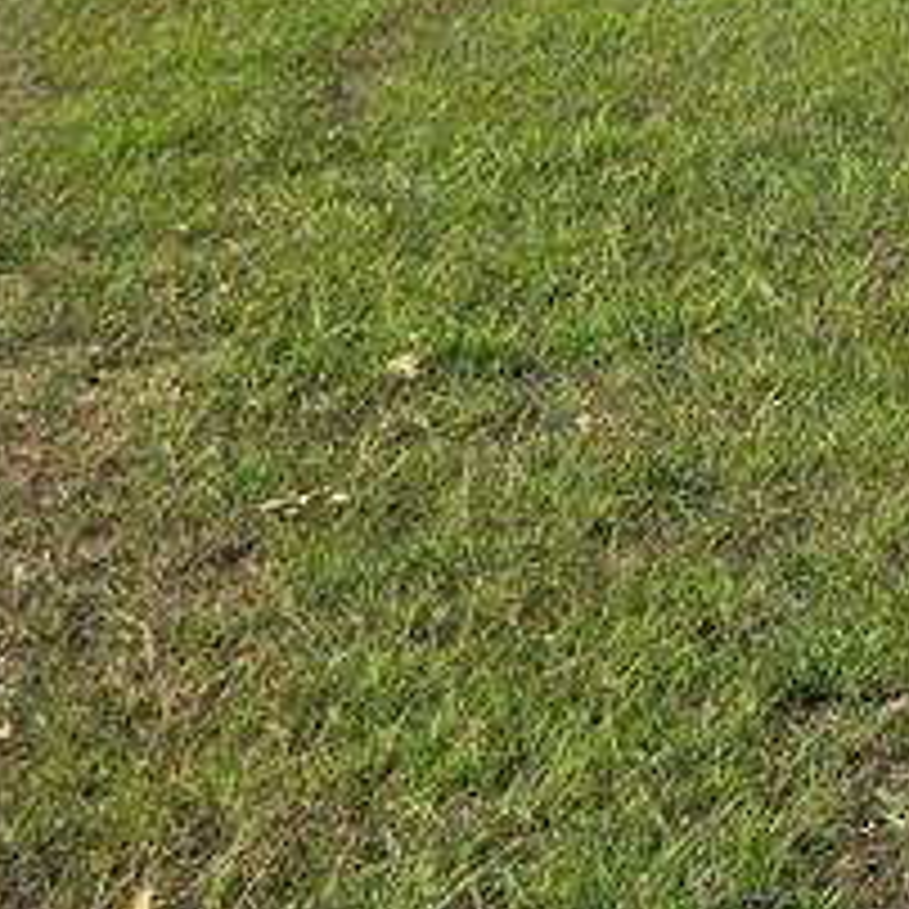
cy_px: -778
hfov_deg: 13.2
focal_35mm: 103
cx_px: 2110
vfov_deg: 14.6
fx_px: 3060
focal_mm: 6.3
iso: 12
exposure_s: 1/596
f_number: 1.7
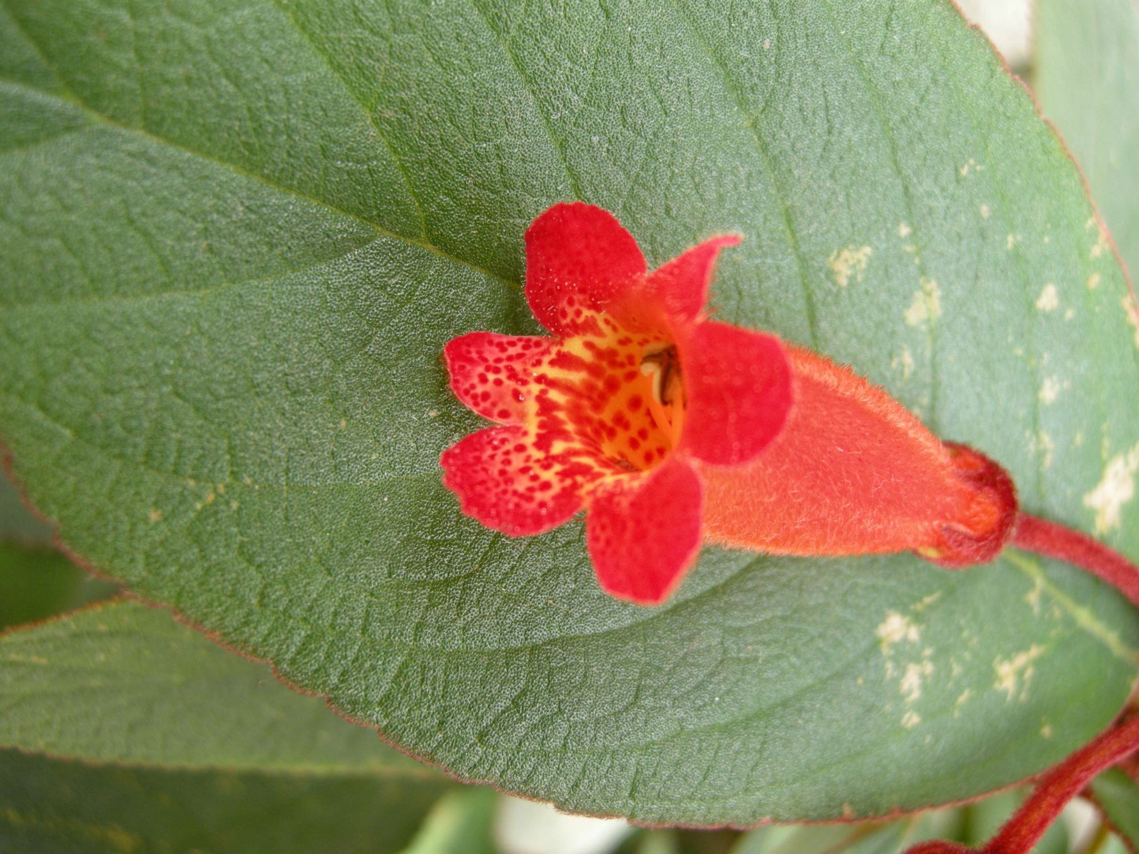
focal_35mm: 35
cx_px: 570
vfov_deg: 40.7
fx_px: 1152
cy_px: 427
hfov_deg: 52.6
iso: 129
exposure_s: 1/52.7
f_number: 2.7
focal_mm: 7.5
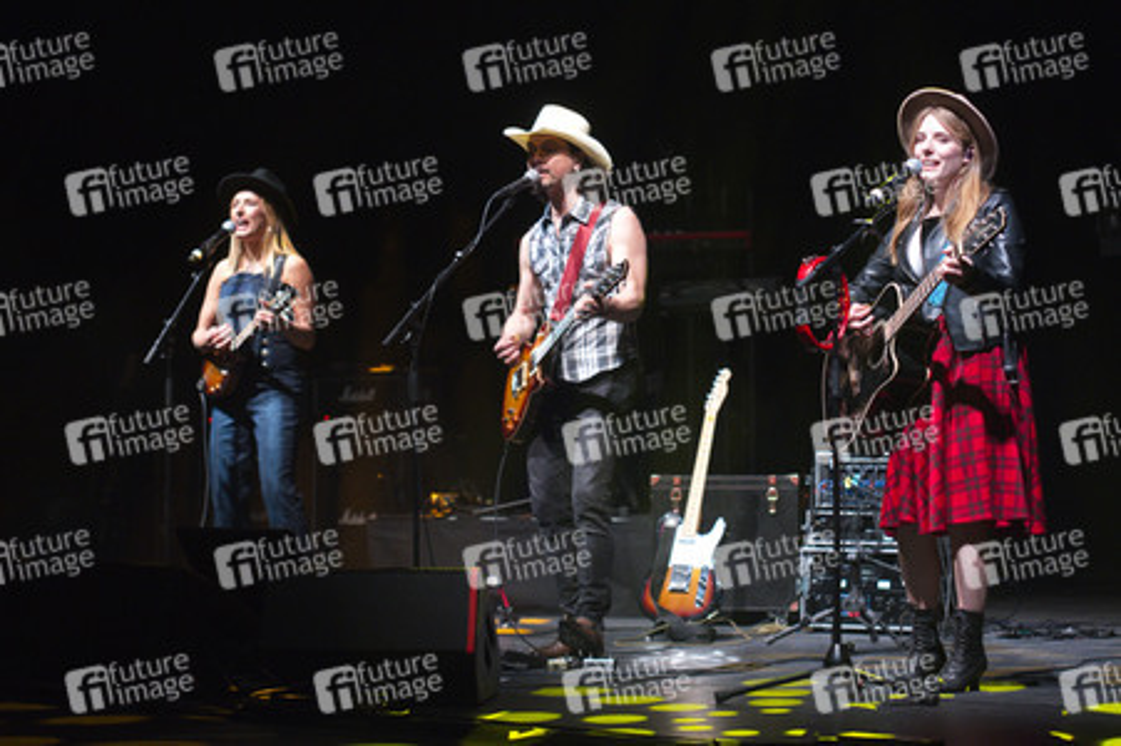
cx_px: 560
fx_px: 2178
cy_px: 373
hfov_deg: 28.9
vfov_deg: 19.4
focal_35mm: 70
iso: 3200
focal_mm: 70
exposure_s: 1/80
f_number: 2.8
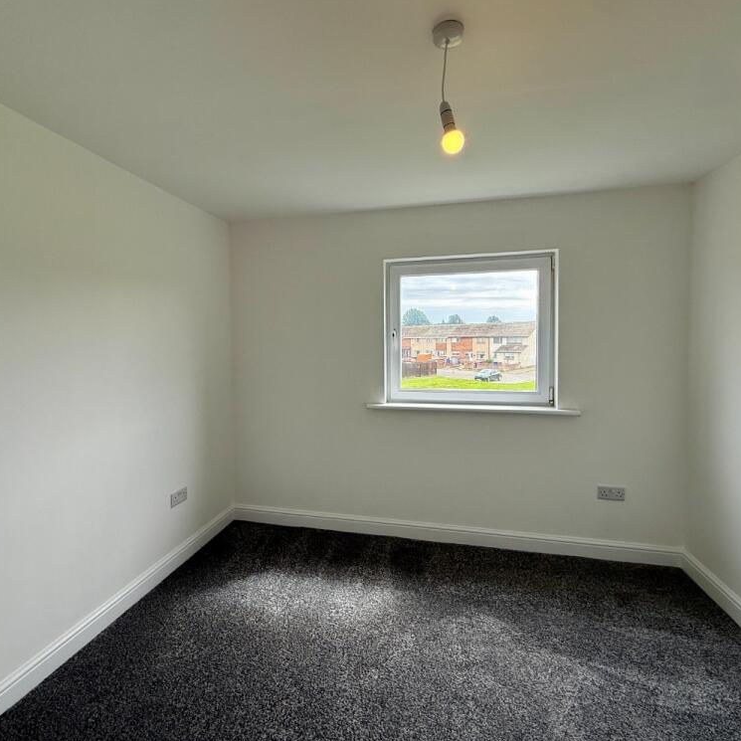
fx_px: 412
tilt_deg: -3.1
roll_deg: +0.2
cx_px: 354
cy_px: 362
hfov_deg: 83.9
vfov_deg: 84.0
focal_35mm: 17
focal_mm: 2.22
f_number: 2.2
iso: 64
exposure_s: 1/346
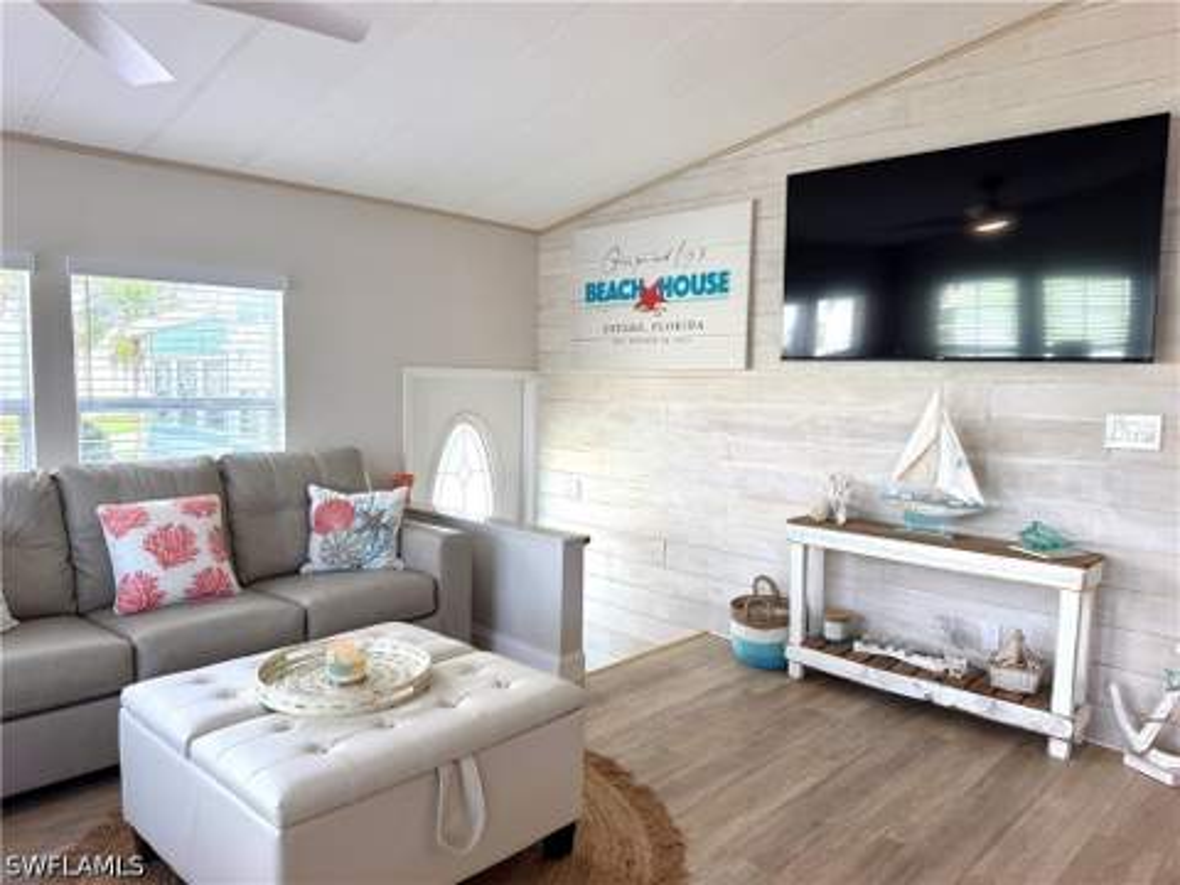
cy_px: 442
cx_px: 590
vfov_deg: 56.8
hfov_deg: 71.6
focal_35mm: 24
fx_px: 818
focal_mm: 6.76
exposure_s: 1/345
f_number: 1.78
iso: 100
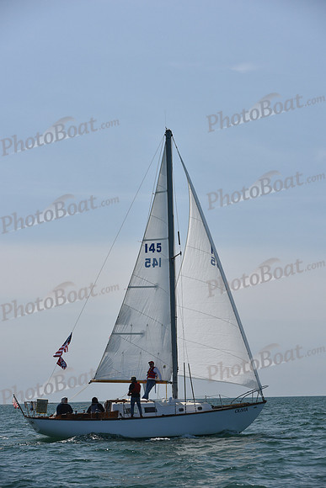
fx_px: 1330
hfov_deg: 14.0
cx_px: 163
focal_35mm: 98
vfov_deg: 20.8
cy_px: 244
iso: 320
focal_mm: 98
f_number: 6.3
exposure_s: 1/1250
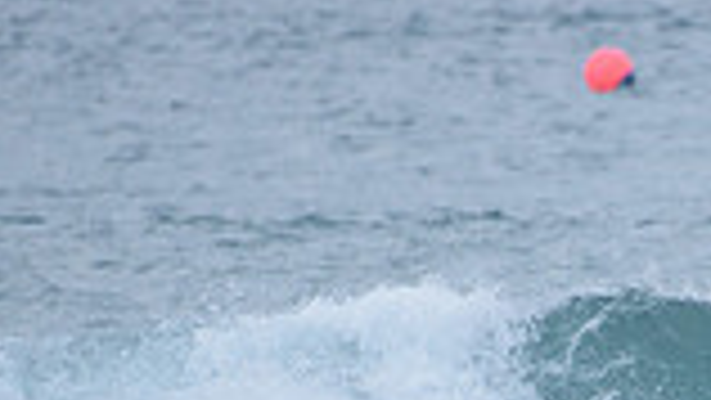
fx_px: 36266
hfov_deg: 1.1
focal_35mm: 1923
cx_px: 832
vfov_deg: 0.6
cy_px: 537
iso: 450
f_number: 5.6
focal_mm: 500
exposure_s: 1/2000
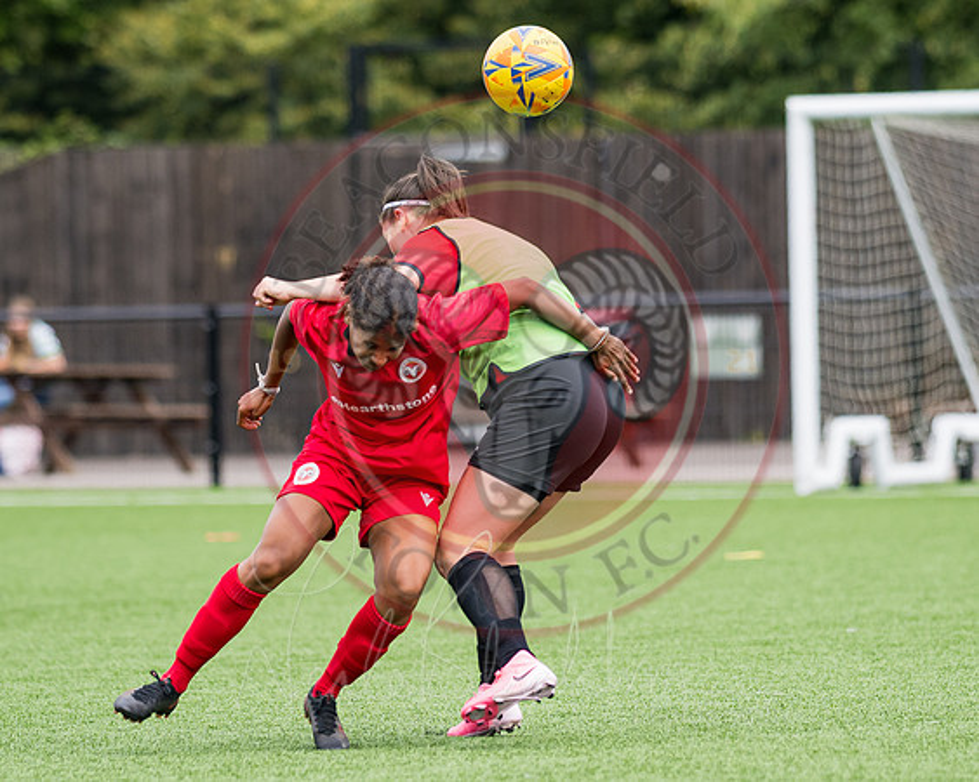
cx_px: 587
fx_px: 9866
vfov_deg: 4.5
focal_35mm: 341
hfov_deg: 5.7
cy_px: 445
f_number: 2
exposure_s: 1/4000
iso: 200
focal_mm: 135
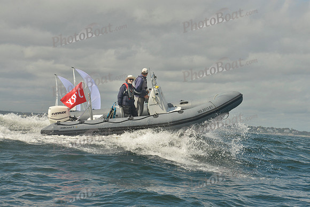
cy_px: 104
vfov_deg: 14.4
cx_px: 155
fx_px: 818
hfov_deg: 21.5
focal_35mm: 95
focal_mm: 95
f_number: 10
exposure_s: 1/1250
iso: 400
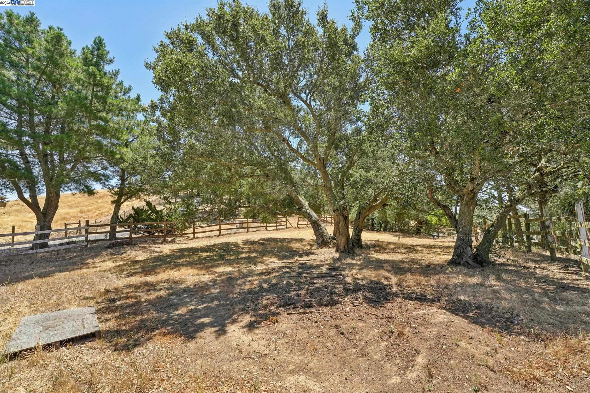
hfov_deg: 104.3
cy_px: 196
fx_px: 229
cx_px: 295
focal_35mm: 14
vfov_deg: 81.2
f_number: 8
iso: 800
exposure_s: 1/800
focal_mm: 14
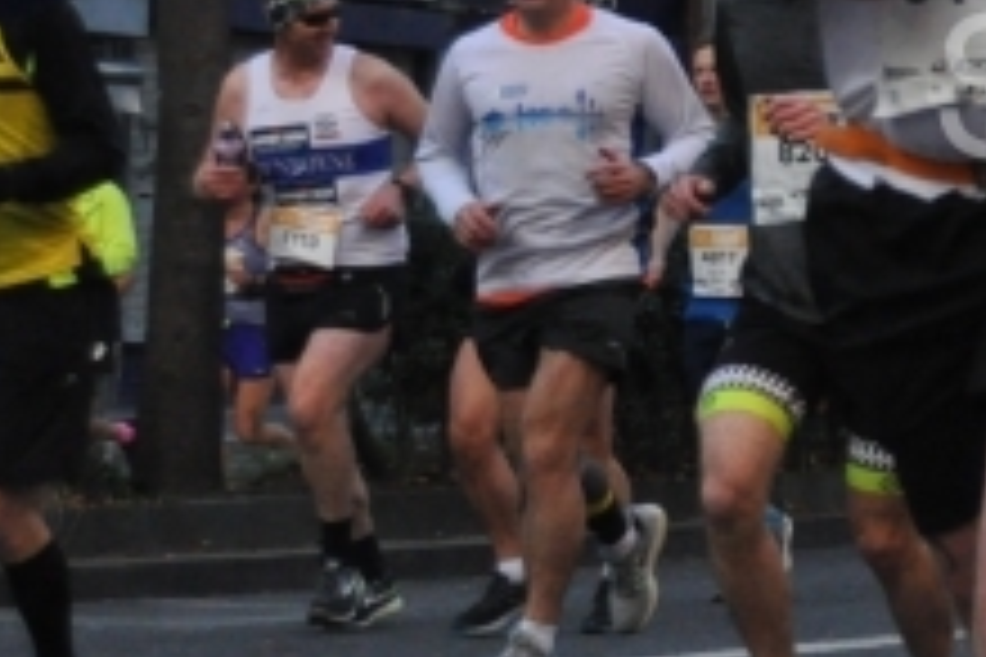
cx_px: 1684
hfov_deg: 11.1
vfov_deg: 7.8
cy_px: 110
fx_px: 4793
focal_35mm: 175
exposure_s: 1/3200
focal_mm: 32
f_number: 4.2
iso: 2000
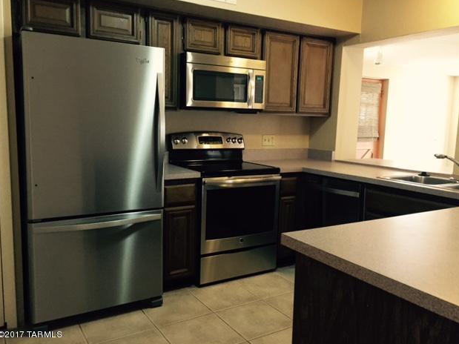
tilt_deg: -8.7
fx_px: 398
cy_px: 171
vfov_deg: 46.8
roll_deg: -1.9
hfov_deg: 60.0
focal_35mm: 30
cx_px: 231
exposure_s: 1/30
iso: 160
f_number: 2.2
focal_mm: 4.15
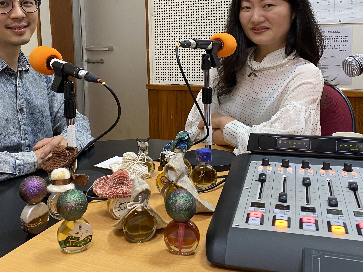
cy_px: 77
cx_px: 157
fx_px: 430
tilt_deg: -6.0
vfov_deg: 34.6
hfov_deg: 45.7
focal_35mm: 41
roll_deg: +1.6
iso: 200
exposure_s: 1/60
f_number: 1.8
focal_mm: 4.25
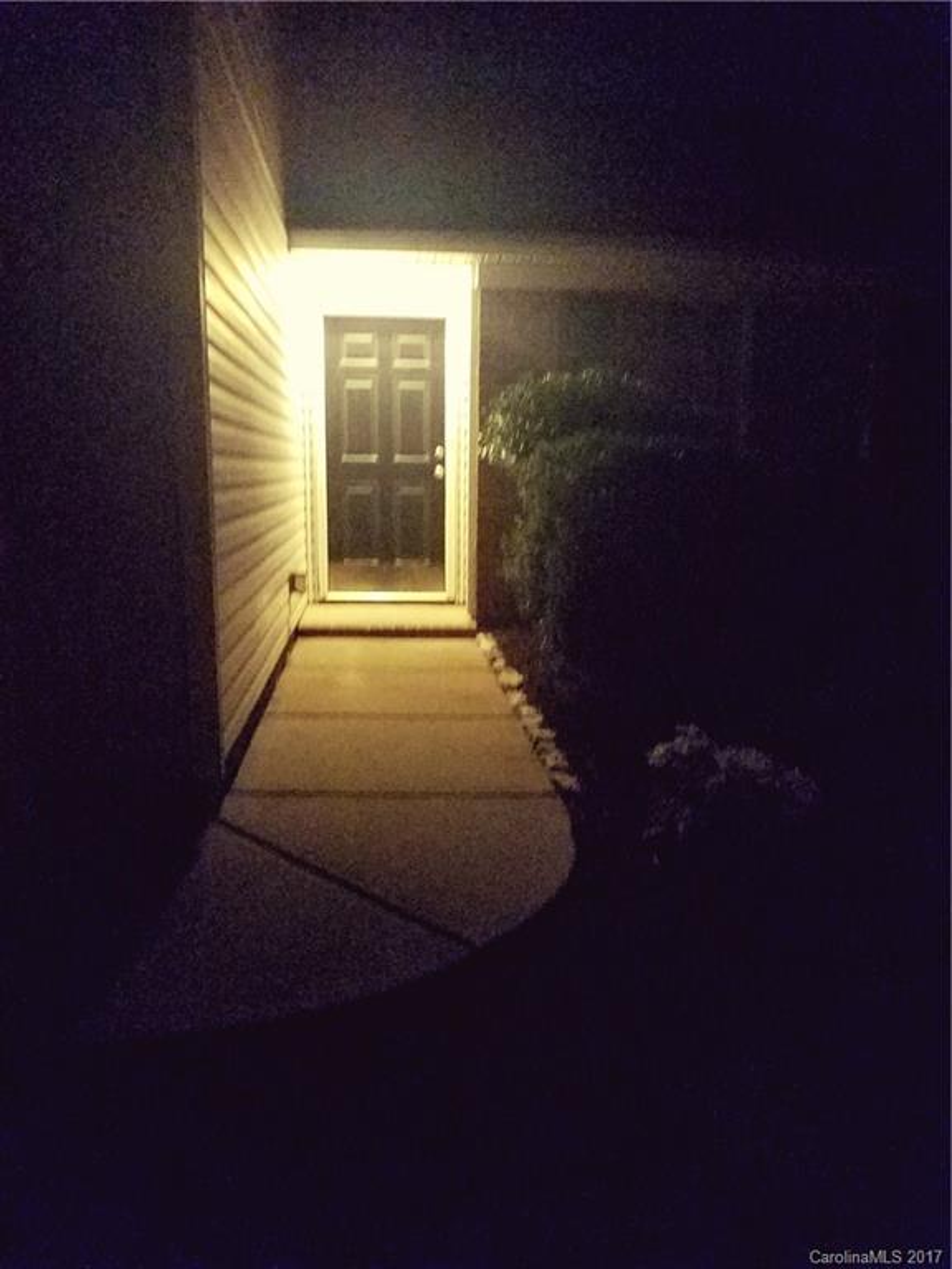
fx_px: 953
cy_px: 634
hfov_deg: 53.1
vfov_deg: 67.3
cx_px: 476
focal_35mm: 26
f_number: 1.7
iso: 1000
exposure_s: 1/10
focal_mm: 4.2
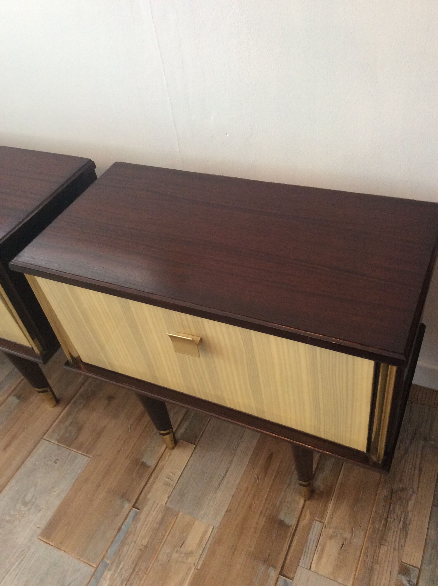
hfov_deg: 44.1
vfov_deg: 56.9
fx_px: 541
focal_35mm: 32
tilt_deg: -43.5
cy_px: 293
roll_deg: +11.1
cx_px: 219
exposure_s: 1/25
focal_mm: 3.3
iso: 100
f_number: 2.4
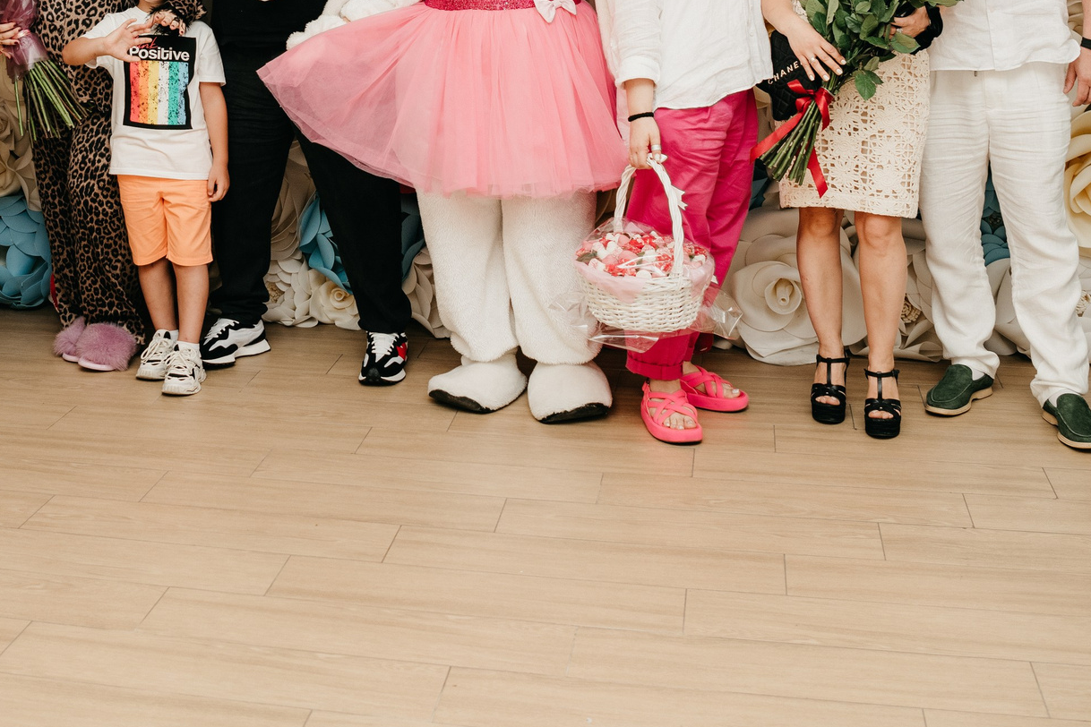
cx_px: 345
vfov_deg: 24.7
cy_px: -14
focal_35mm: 52
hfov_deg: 37.7
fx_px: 1576
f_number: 4
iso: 200
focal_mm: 24
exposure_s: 1/160
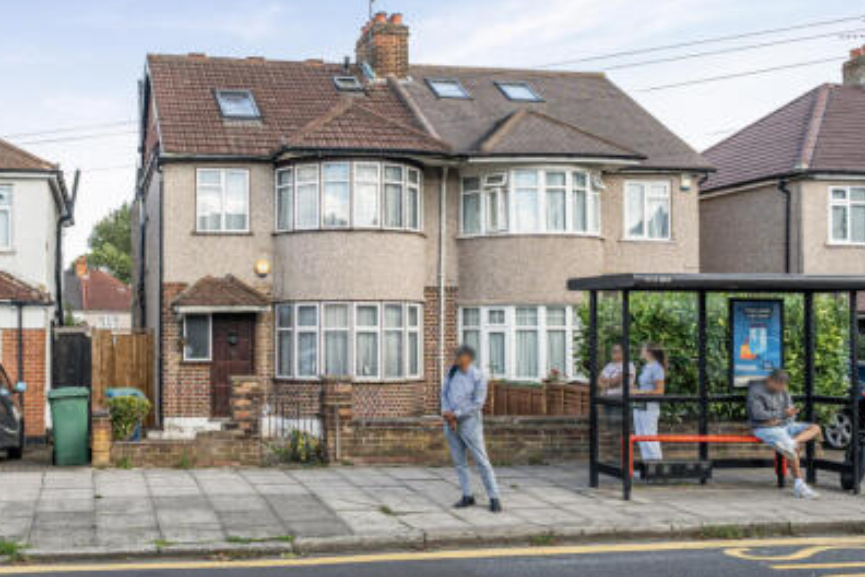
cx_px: 366
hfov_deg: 52.9
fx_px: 865
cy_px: 235
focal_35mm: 36
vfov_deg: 36.8
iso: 400
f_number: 8
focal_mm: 20
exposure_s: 1/200
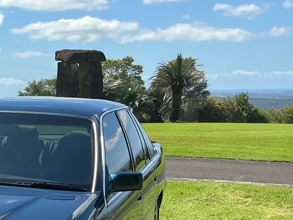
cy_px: 264
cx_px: -44
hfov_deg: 24.3
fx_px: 626
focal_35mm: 74
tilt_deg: -15.3
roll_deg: +1.8
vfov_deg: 18.8
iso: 25
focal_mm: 3
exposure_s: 1/997
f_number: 1.8
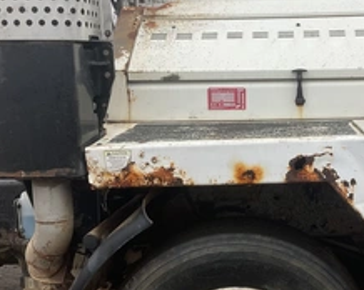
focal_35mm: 52
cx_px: 274
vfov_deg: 29.1
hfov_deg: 35.2
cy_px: 163
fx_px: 560
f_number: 1.8
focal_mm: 3
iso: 25
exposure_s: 1/439
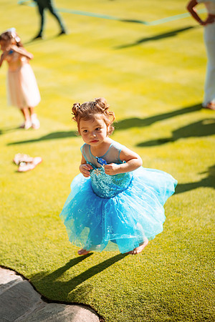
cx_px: 108
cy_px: 161
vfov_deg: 34.5
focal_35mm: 58
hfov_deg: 23.4
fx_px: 520
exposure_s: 1/8000
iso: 100
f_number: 1.4
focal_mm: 58
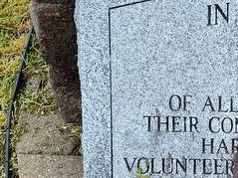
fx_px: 529
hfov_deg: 23.8
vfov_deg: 18.8
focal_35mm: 77
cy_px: 159
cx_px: 259
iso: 100
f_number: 1.8
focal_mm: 5.56
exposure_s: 1/202
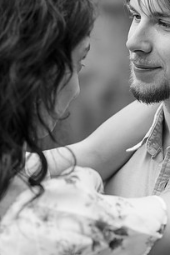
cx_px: 114
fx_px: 885
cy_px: 78
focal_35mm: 125
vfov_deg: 16.3
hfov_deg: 11.0
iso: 800
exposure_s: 1/250
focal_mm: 85
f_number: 4.5
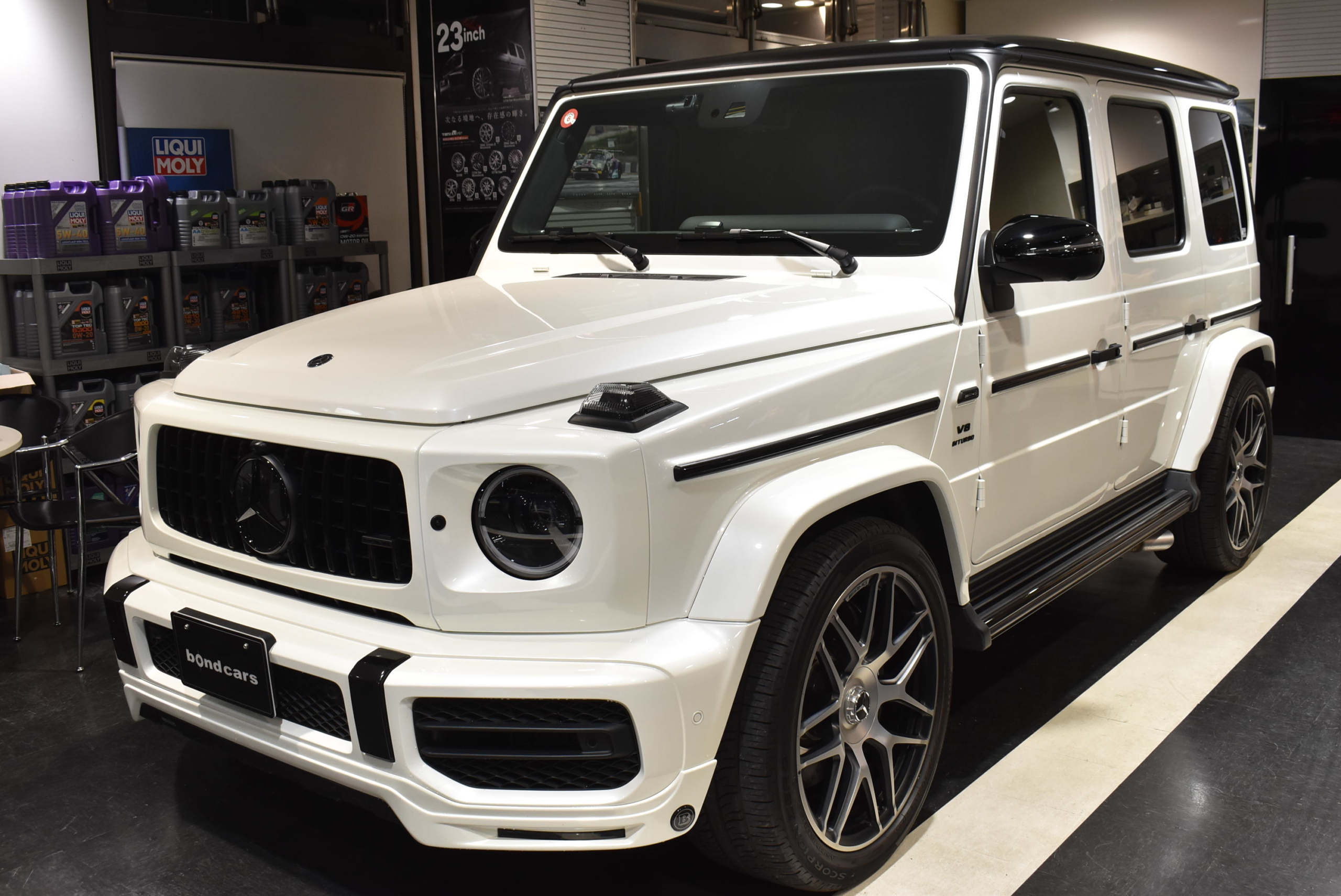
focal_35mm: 36
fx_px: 1342
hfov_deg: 53.1
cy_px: 448
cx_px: 670
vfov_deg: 36.9
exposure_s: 1/40
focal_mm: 24
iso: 560
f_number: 8
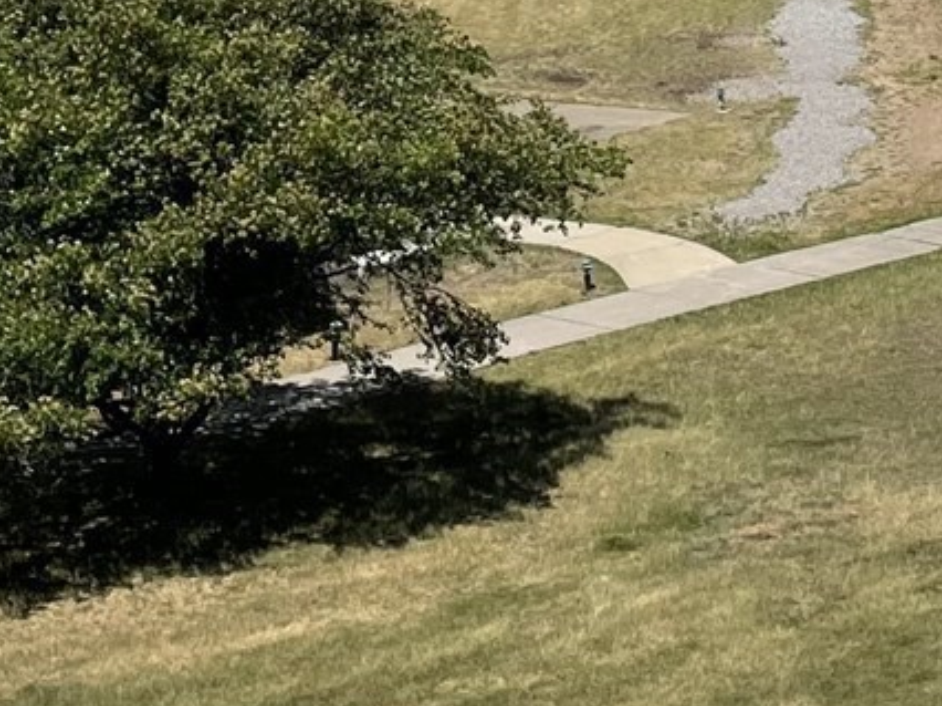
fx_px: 3400
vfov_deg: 11.3
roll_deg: +0.7
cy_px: -405
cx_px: 984
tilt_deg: -1.3
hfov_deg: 15.4
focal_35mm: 125
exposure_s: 1/5291
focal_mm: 4.2
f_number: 1.6
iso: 32
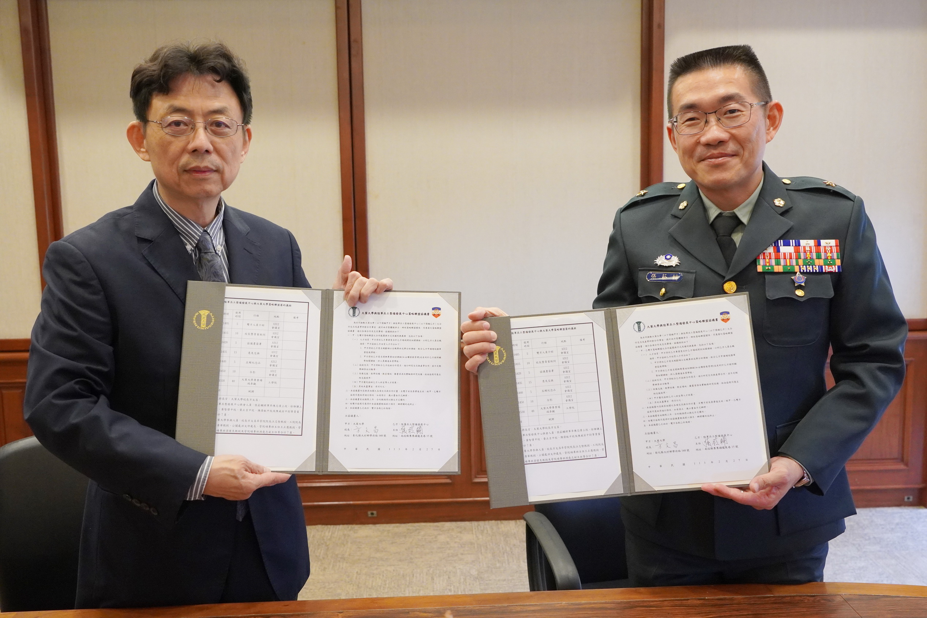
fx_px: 888
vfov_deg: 38.4
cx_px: 464
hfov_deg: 55.1
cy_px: 309
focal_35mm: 34
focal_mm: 23
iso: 2000
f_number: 4
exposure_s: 1/160
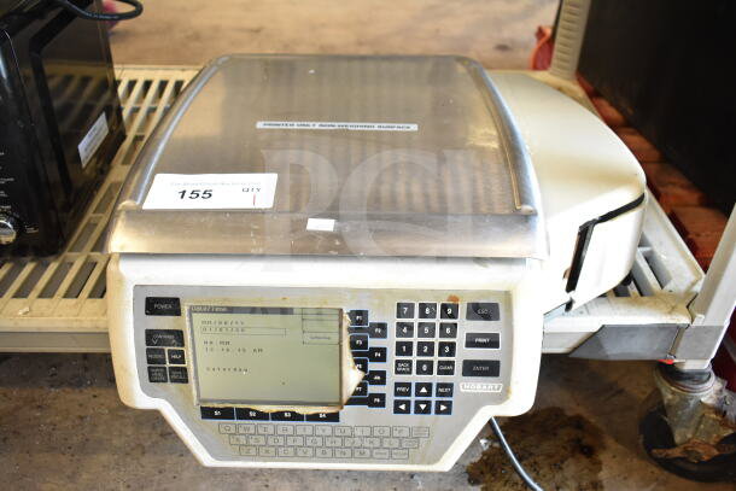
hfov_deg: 57.2
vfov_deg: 40.0
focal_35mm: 33
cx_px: 368
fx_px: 675
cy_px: 246
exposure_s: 1/60
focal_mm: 22
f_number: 4
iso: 1600
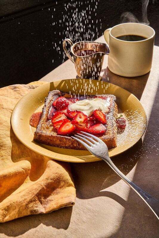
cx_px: 80
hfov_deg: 27.0
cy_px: 119
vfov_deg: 39.6
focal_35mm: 50
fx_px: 331
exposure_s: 1/160
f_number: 13
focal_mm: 50
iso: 500
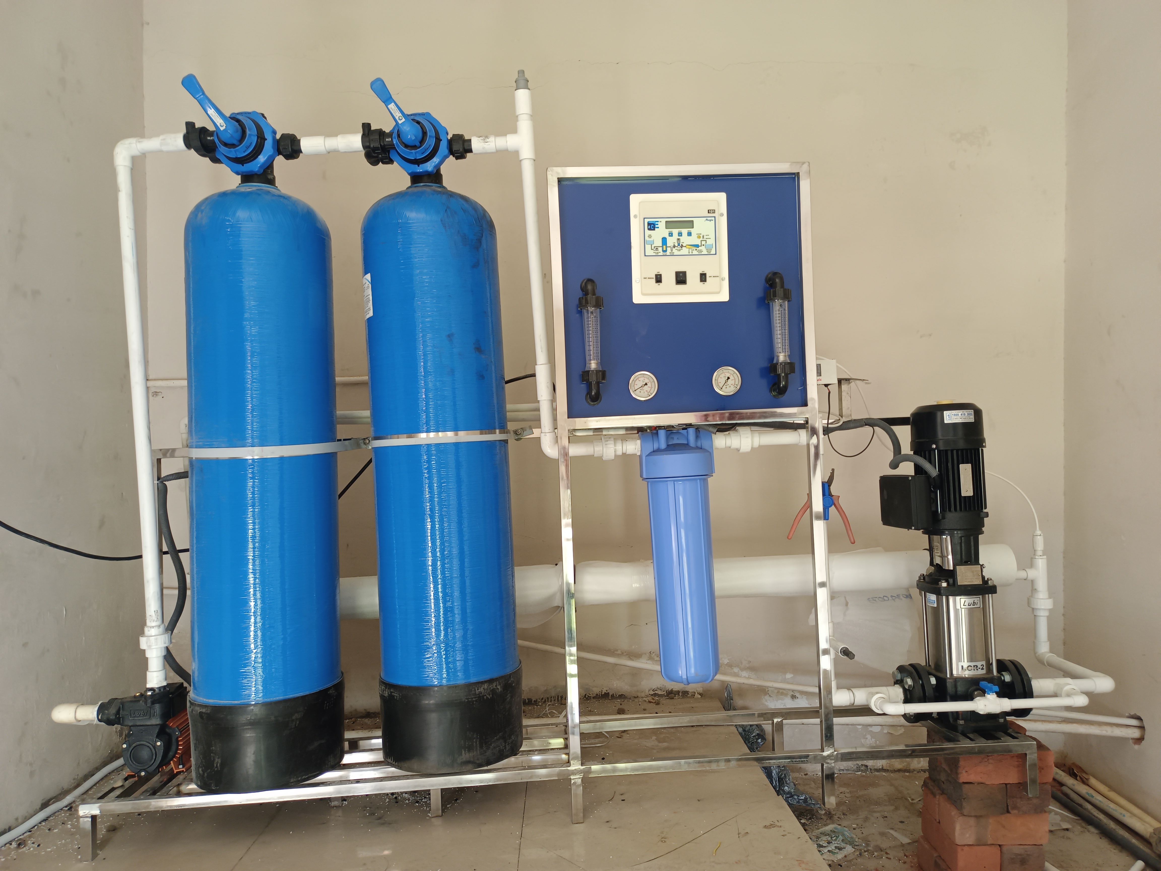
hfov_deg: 69.4
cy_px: 436
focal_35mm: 25
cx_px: 580
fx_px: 838
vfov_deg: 54.9
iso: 1364
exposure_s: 1/50
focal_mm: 4.71
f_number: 1.79
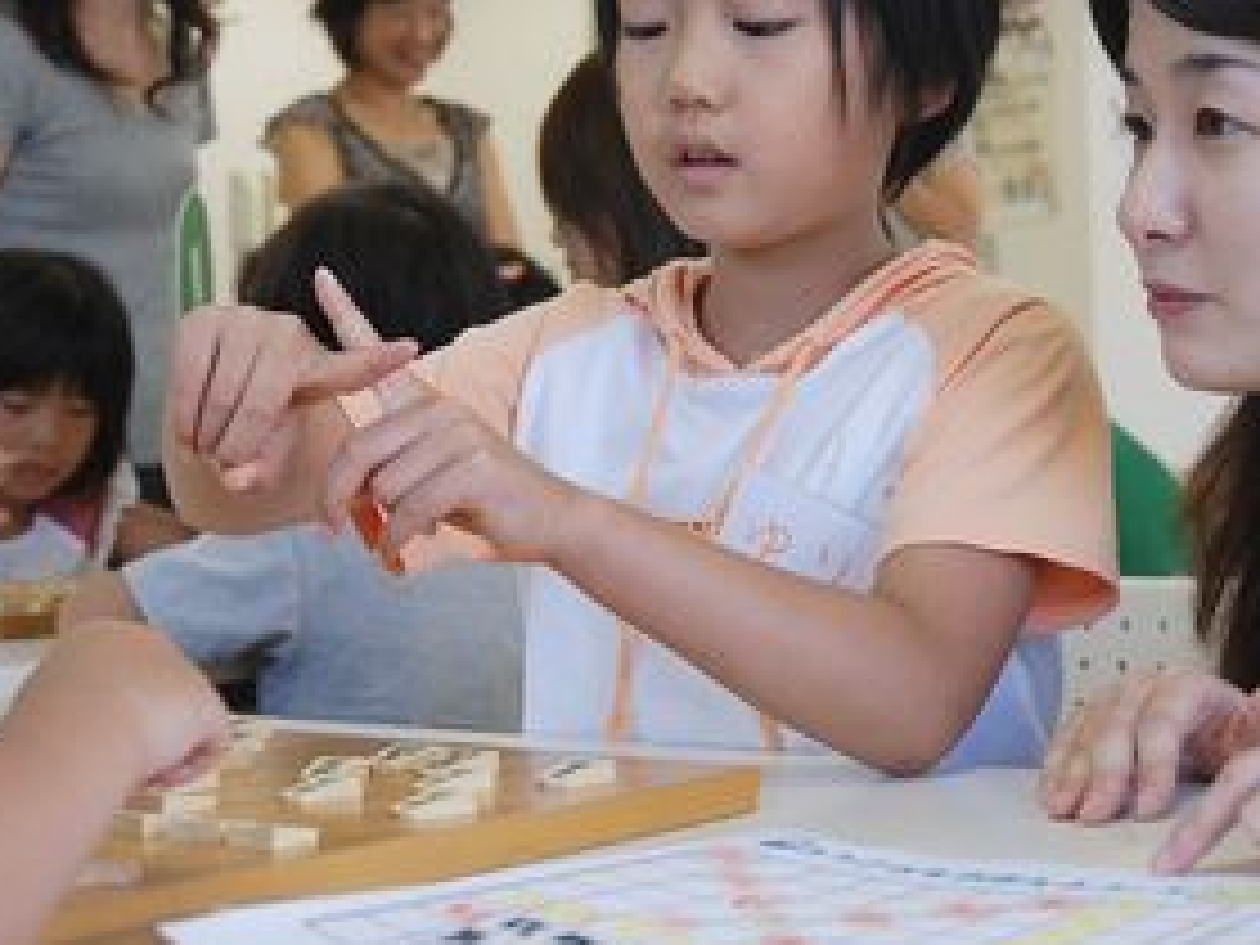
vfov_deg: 18.6
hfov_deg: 24.7
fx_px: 2876
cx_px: 765
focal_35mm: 79
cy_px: 313
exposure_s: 1/60
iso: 200
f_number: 4.2
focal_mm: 34
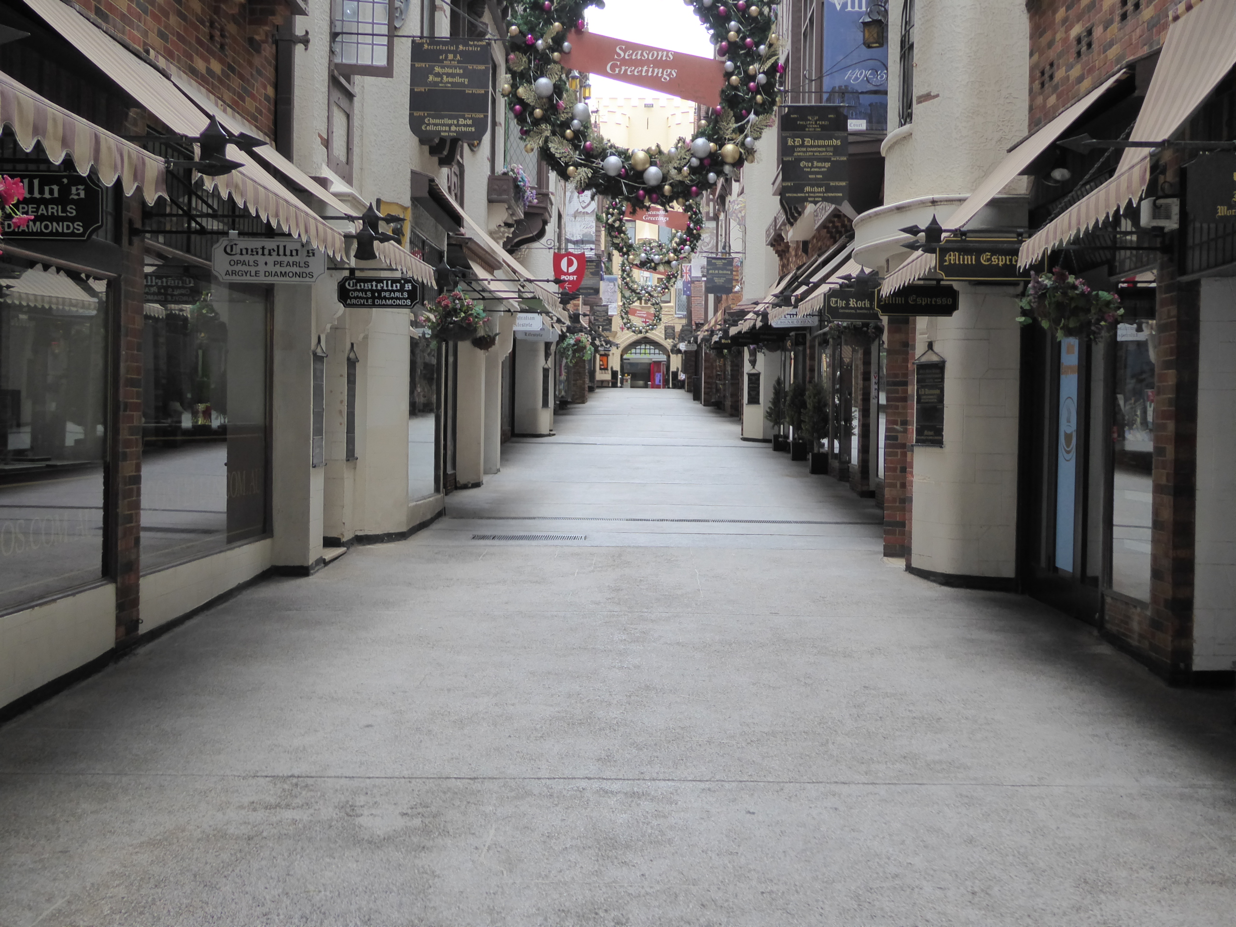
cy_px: 464
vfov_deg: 31.5
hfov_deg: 41.2
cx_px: 618
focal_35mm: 46
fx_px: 1642
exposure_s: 1/100
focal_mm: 7.8
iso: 320
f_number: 3.9
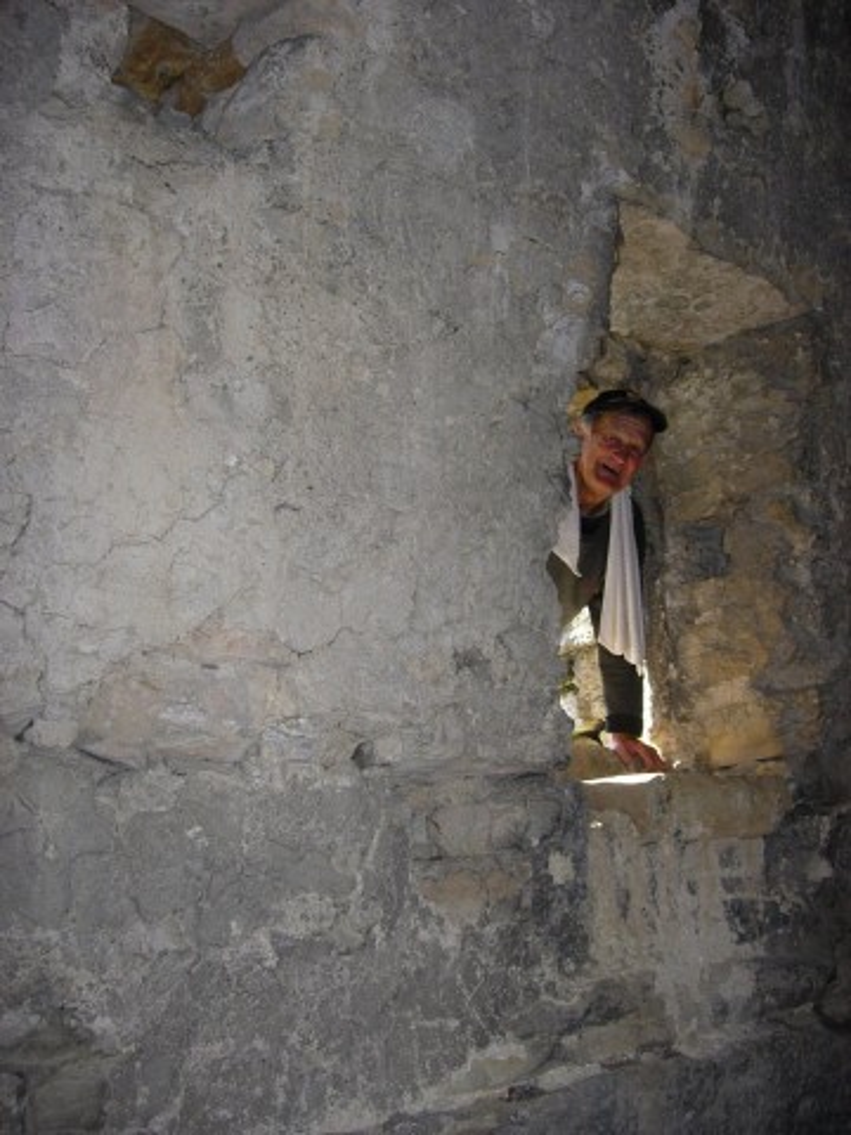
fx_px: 1246
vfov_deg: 49.0
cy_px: 568
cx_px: 426
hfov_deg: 37.7
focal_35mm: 38
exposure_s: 1/64
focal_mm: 7.8
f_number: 2.8
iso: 79
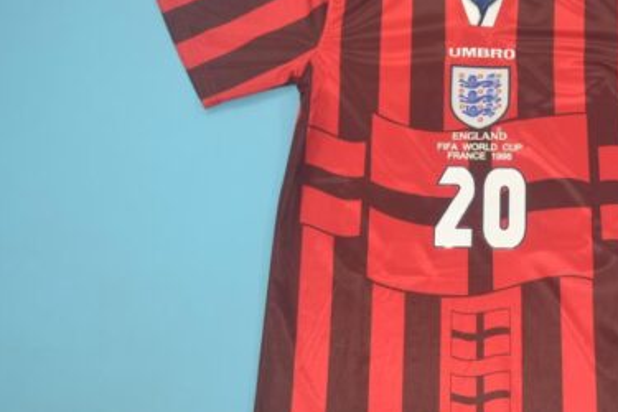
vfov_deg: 28.1
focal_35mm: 48
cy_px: 185
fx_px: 824
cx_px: 488
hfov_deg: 39.6
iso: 200
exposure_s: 1/100
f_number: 3.8
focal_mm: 20
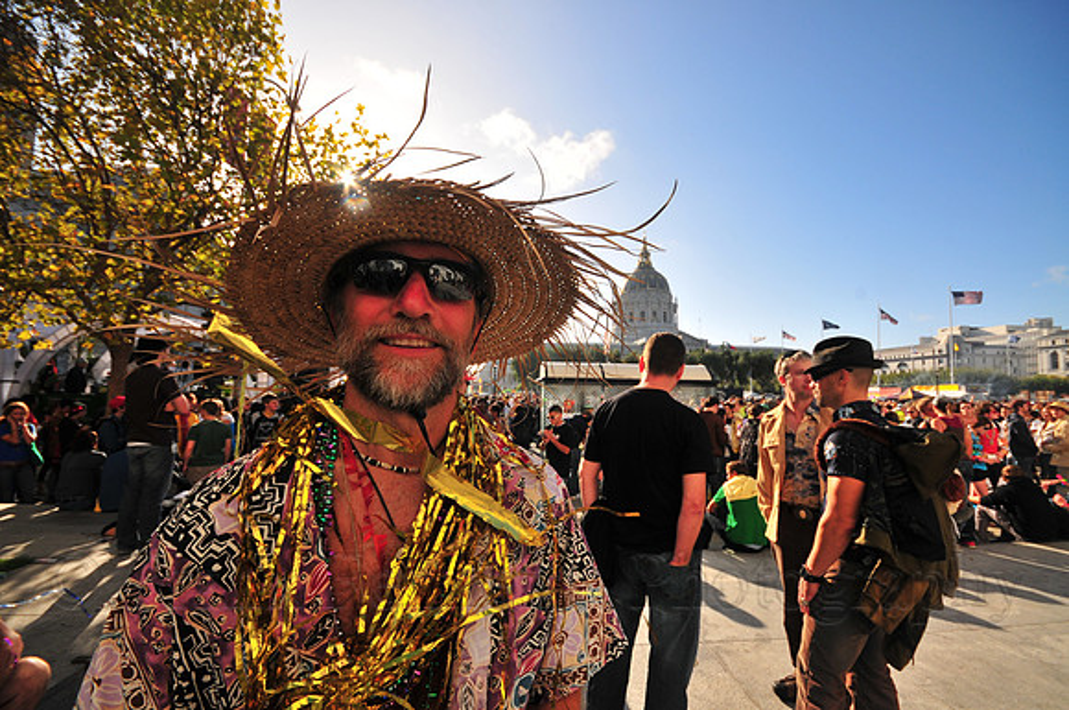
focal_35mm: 15
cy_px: 355
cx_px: 534
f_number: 8
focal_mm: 10
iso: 200
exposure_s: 1/250
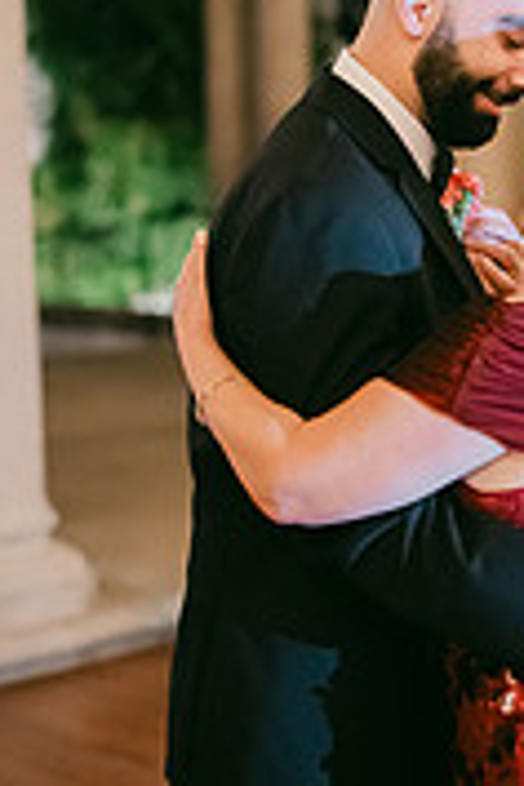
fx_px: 1943
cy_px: 364
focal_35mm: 89
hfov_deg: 15.1
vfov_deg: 22.9
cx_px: 537
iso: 6400
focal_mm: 35
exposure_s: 1/125
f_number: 1.4
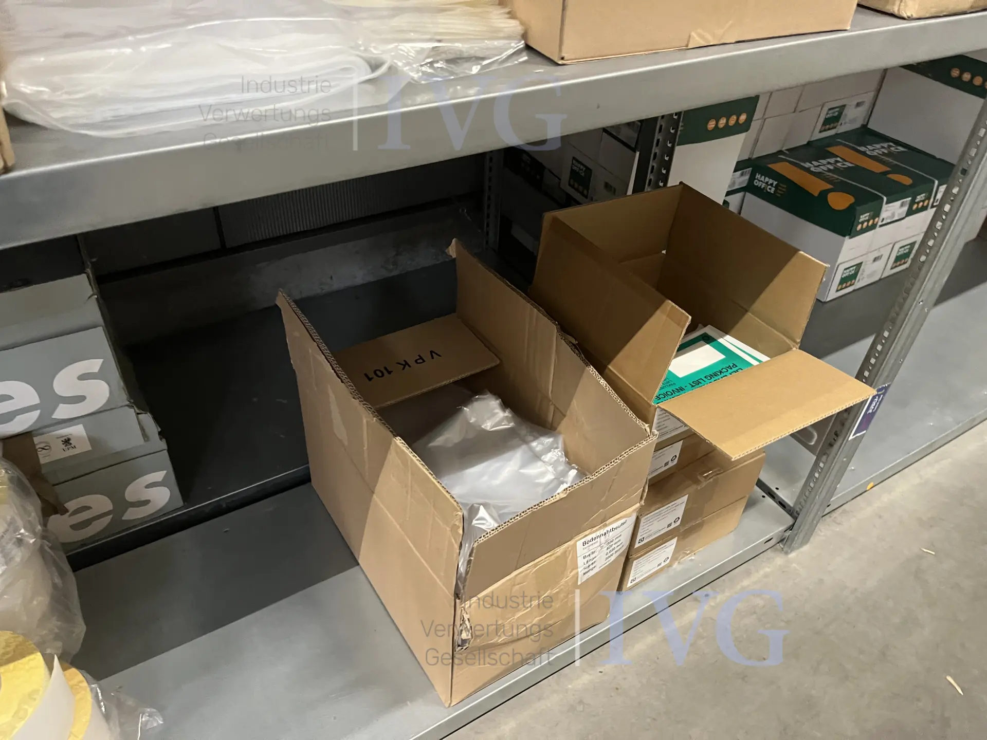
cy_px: 370
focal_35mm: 26
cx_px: 494
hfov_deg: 67.3
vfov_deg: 53.1
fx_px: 741
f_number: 1.6
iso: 500
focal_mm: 5.1
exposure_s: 1/55
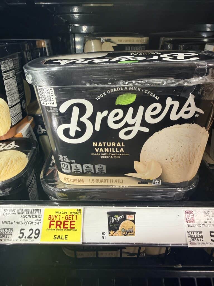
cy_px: 143
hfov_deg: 56.8
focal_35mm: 24
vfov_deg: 71.6
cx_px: 107
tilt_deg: -20.7
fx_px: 198
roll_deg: +0.9
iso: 160
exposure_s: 1/120
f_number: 2.2
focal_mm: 2.22
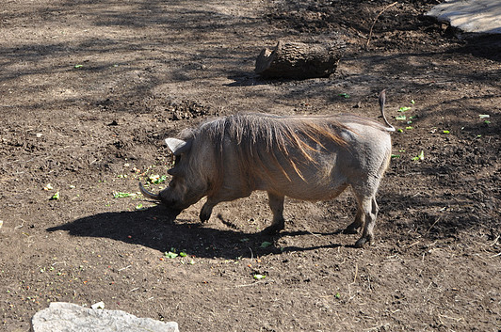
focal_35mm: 85
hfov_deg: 23.9
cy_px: 168
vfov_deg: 16.0
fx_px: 1181
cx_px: 250
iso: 220
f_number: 5.6
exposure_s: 1/125
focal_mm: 52
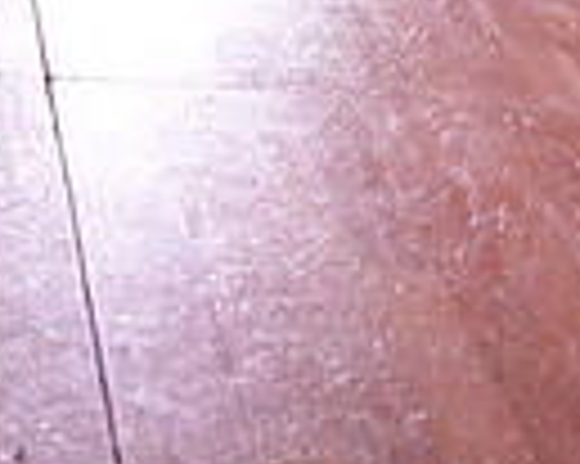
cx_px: 618
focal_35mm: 135
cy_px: -509
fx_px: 2316
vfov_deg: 10.4
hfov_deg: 14.0
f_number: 5
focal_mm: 32
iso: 6400
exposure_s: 1/320
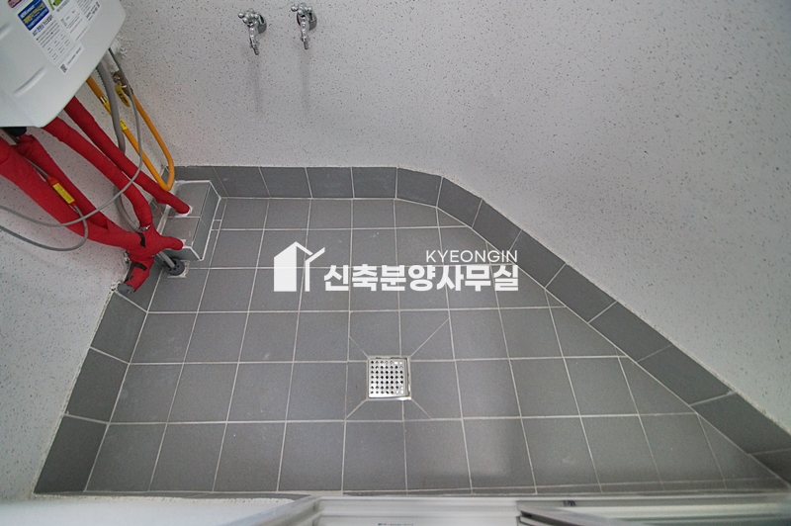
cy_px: 263
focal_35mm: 15
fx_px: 329
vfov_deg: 77.2
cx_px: 396
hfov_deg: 100.4
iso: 800
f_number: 4
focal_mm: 10
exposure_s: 1/200
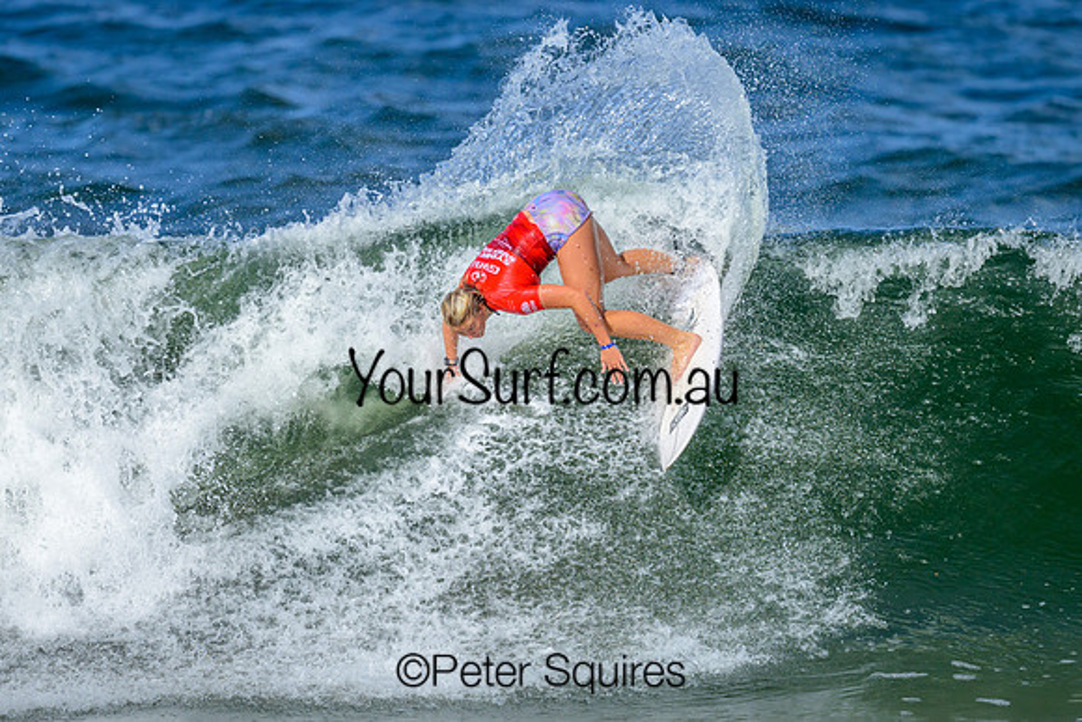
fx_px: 33069
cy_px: 425
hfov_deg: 1.9
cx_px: 520
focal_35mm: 1100
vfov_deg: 1.3
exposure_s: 1/3200
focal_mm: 800
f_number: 6.3
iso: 360
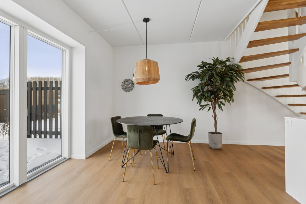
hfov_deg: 92.4
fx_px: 147
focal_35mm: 17
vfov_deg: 69.7
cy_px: 102
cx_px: 153
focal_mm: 11.5
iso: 200
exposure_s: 1/25
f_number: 8
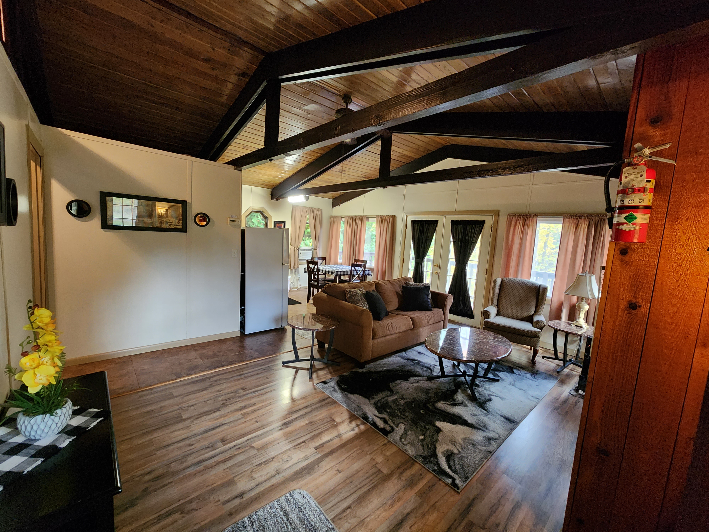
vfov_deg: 89.9
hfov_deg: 106.2
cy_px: 266
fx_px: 266
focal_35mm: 13
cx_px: 354
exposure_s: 1/30
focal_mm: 2.2
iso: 640
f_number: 2.2
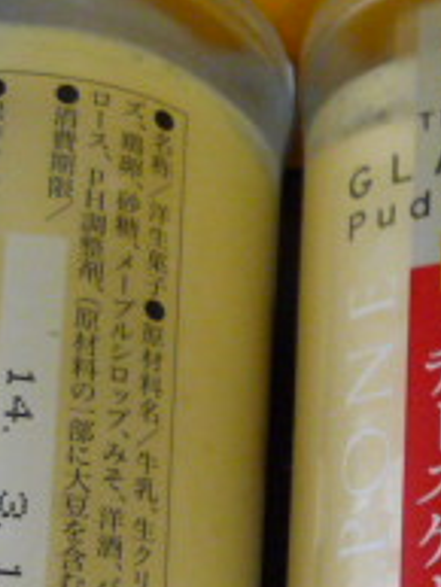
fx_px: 1408
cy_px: 611
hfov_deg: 17.0
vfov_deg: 22.5
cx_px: 532
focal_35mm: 83
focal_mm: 4.4
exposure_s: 1/13
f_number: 2.8
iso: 400
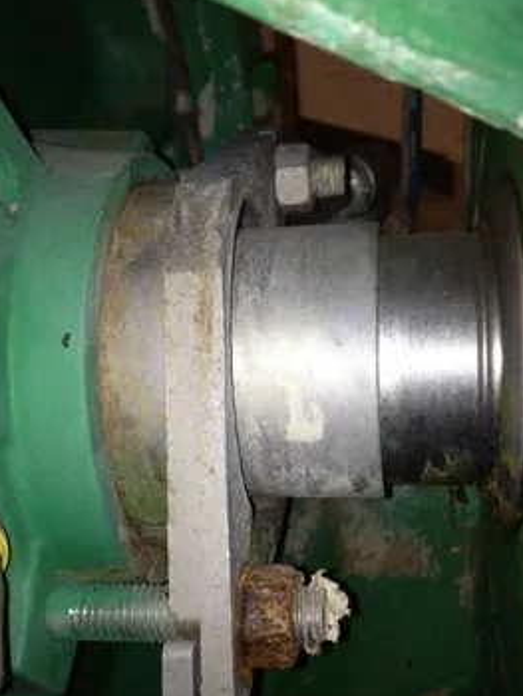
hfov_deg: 36.0
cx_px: 264
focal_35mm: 40
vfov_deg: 46.7
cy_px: 386
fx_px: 805
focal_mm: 4.28
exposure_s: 1/45
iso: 50
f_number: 2.4
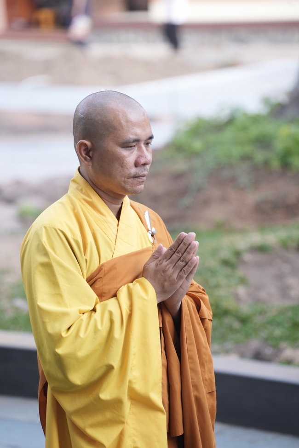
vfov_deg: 14.8
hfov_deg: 9.9
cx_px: 150
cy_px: 224
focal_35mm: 139
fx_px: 1732
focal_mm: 139
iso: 200
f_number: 3.5
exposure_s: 1/250
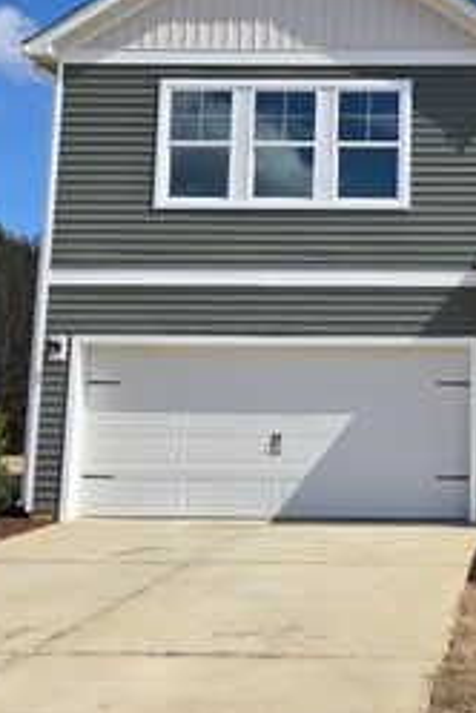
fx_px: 952
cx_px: 493
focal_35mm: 48
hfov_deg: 26.4
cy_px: 279
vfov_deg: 40.9
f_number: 1.8
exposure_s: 1/2476
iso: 25
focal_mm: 5.4
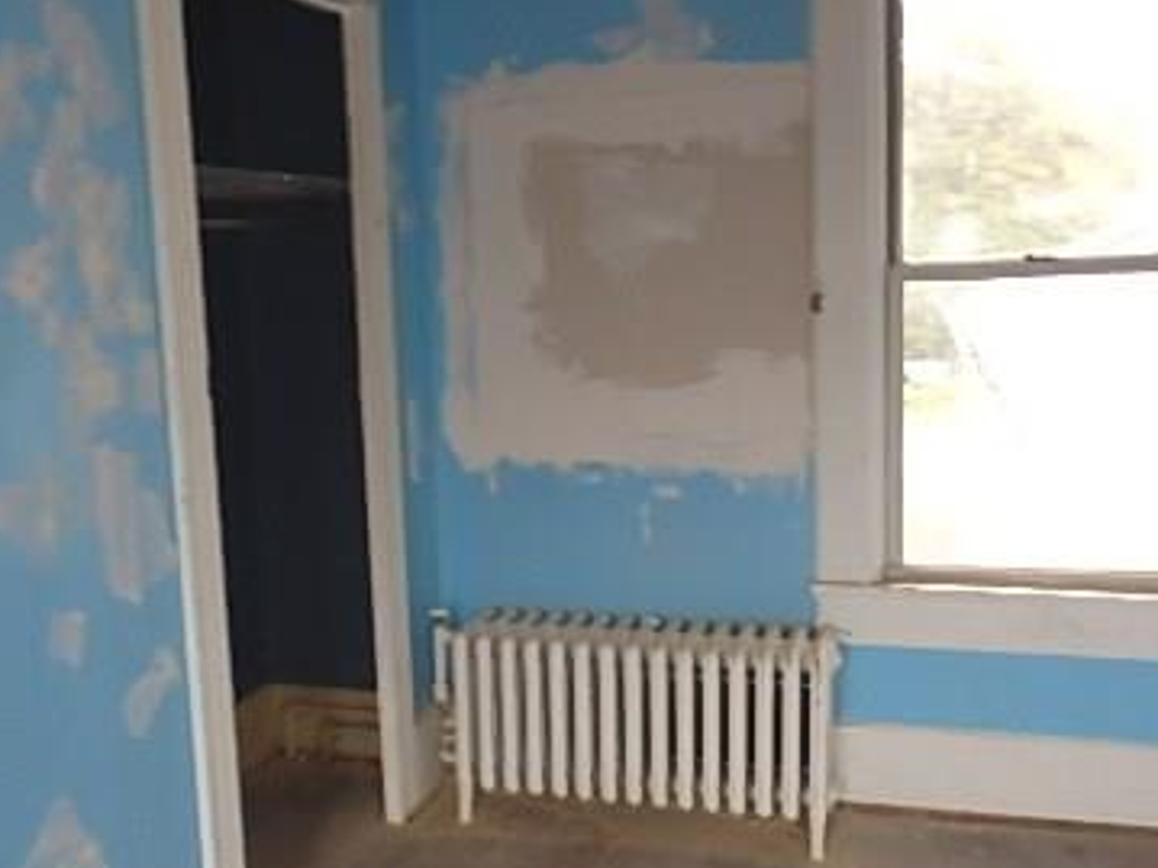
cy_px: 503
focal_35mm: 41
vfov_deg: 35.0
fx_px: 1371
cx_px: 439
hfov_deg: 45.4
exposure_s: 1/30
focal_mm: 4
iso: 400
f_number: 3.8
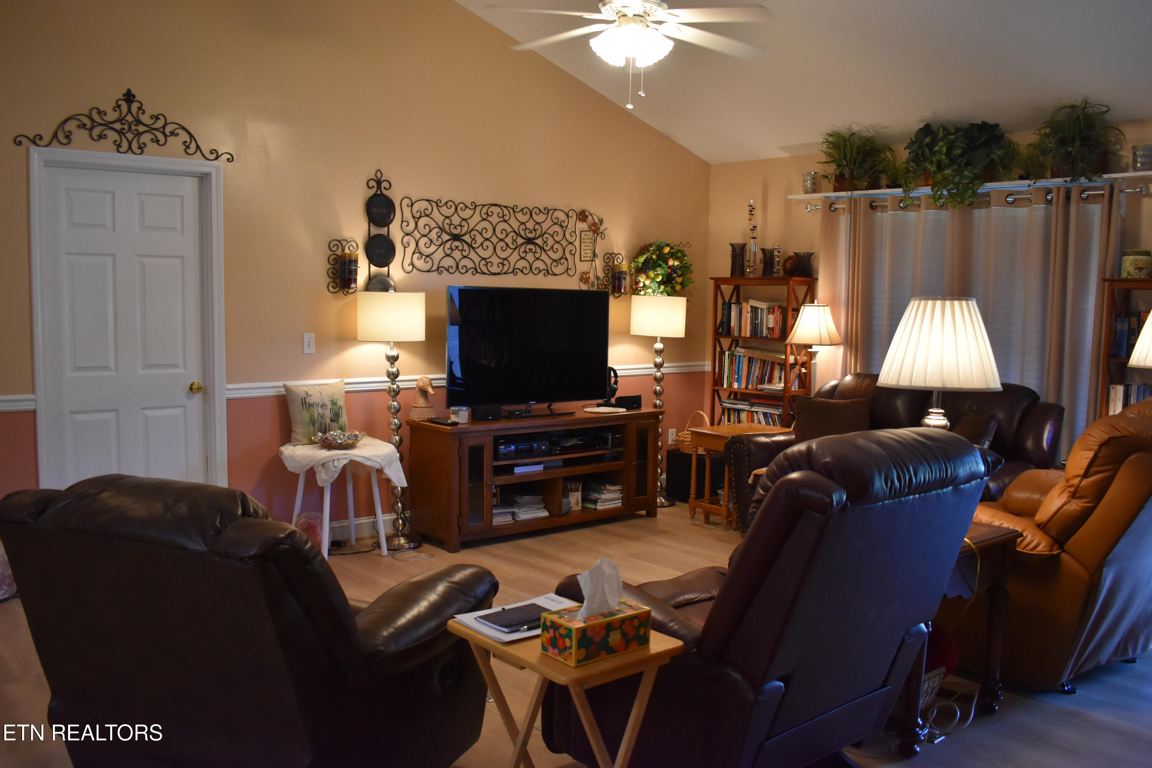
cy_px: 384
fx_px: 960
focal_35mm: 30
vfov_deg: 43.6
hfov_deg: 61.9
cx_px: 576
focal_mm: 20
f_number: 3.8
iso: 1250
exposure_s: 1/125
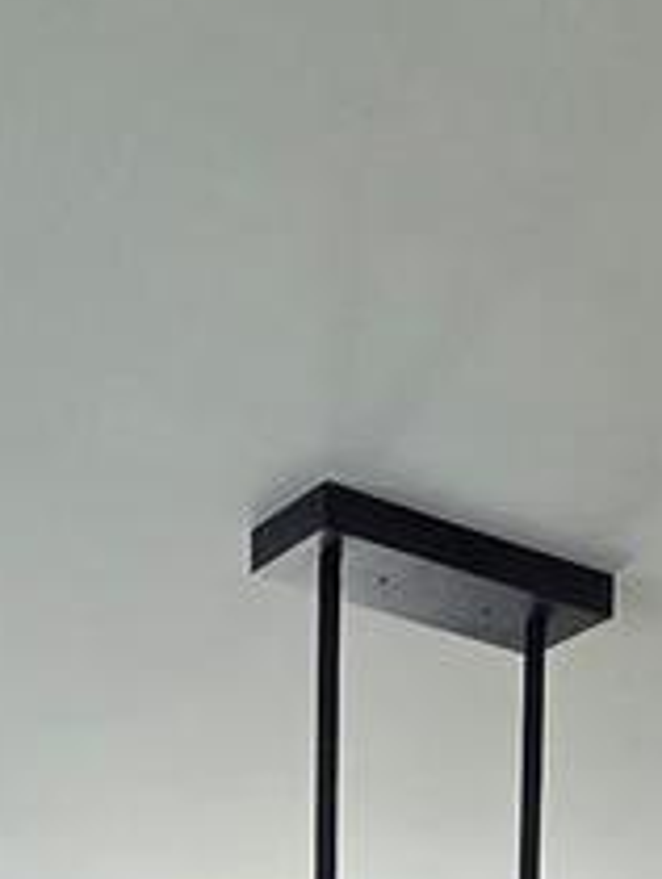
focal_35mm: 95
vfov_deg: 15.0
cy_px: 1942
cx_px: 641
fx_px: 2417
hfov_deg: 15.3
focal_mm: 2.2
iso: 100
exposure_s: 1/120
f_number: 2.2
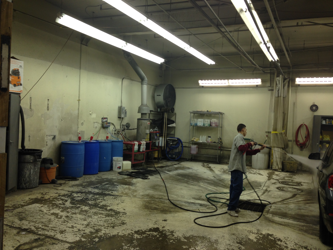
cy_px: 125
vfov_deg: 42.9
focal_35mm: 33
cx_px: 166
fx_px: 317
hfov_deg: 55.4
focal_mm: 4.12
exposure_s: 1/30
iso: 50
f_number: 2.4
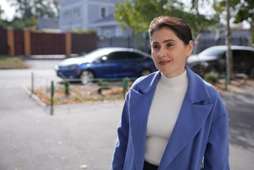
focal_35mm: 39
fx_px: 275
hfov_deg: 49.5
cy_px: 85
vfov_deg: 34.2
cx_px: 127
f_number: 2.8
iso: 80
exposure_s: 1/640
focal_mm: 39
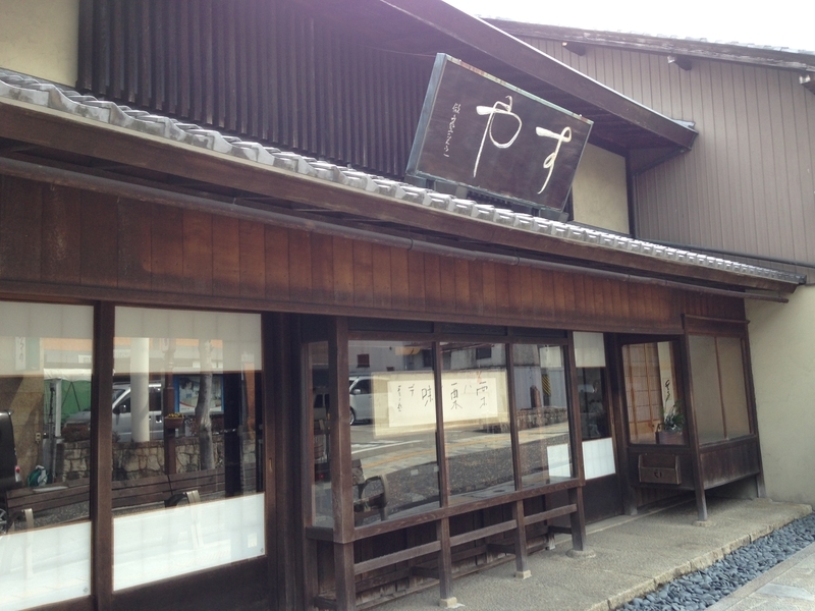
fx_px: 777
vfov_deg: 42.9
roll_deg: +0.8
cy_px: 306
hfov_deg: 55.4
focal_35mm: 33
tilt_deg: +7.0
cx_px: 408
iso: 50
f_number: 2.4
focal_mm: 4.12
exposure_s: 1/201
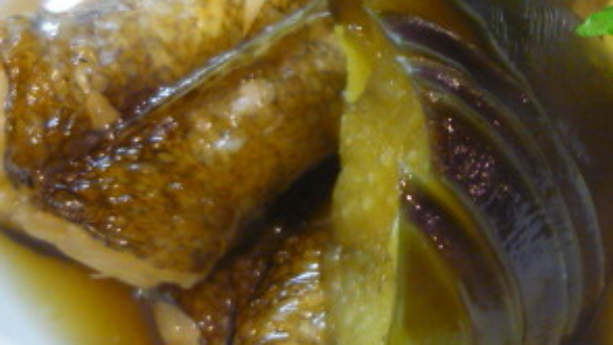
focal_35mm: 78
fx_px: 1268
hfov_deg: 26.9
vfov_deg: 15.4
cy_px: 104
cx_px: 453
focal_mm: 5.5
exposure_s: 1/13
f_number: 2.8
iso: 400
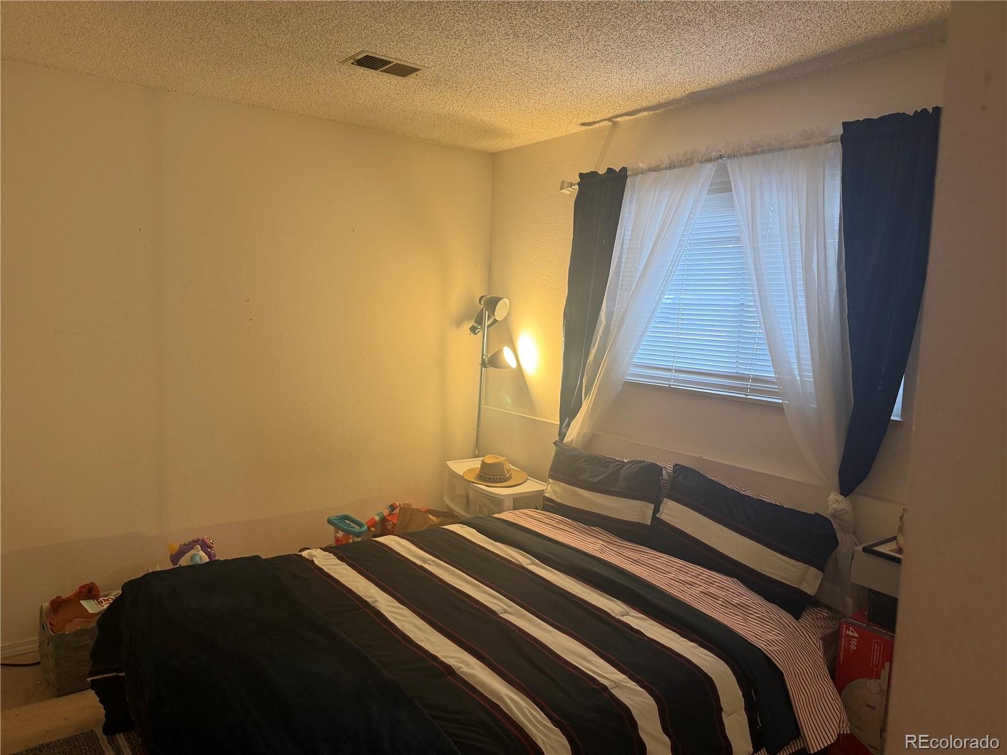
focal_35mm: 24
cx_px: 504
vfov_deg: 56.8
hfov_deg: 71.6
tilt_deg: -6.3
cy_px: 378
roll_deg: -2.3
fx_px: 698
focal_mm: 6.76
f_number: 1.78
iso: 250
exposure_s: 1/60
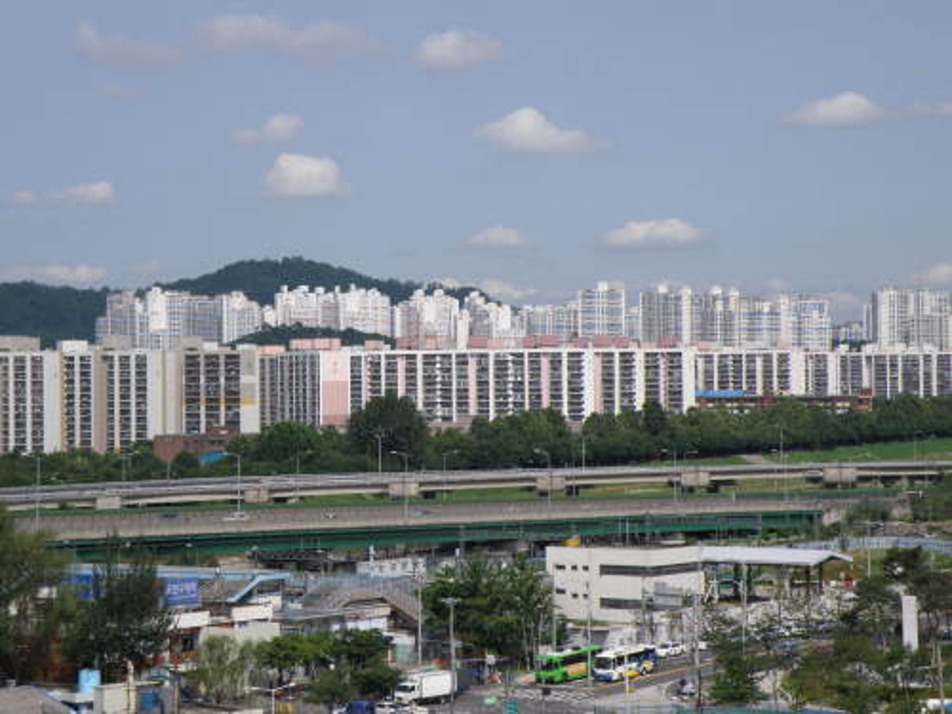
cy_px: 357
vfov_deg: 14.1
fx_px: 2888
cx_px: 476
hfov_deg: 18.7
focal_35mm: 105
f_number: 5.6
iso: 64
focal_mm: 18.61
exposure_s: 1/500
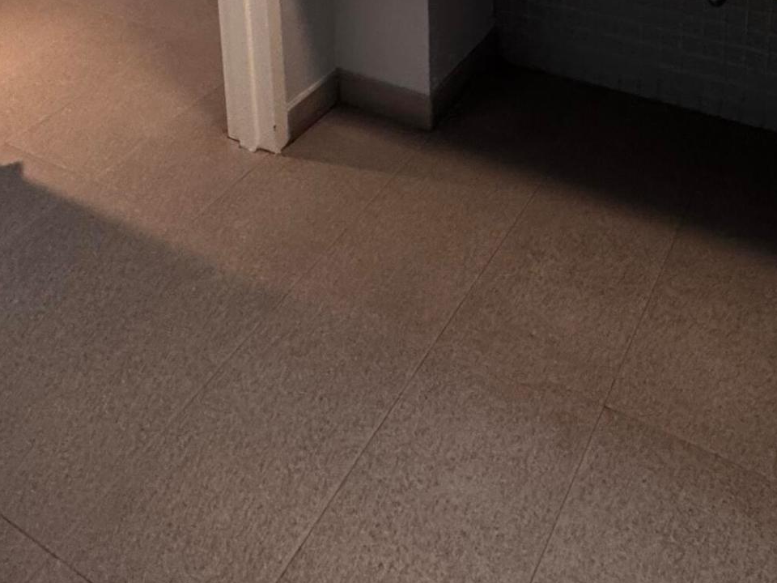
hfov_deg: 44.8
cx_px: 398
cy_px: -230
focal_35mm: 42
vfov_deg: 27.1
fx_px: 943
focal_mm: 2.22
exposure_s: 1/60
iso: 250
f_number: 2.2
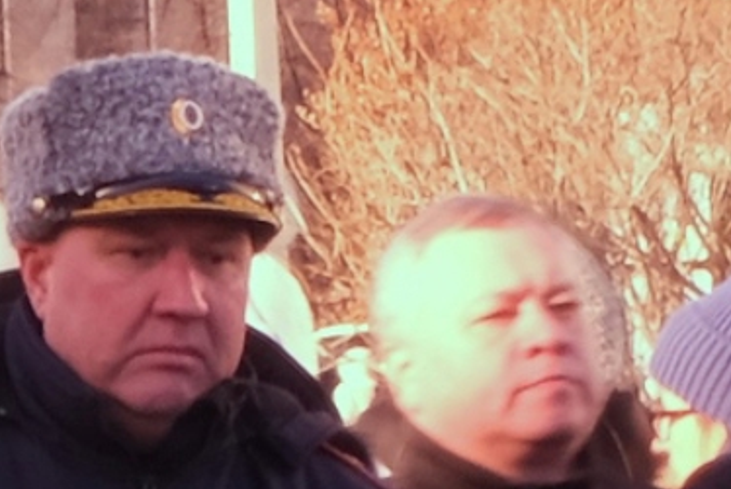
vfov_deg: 18.3
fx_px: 1504
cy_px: 364
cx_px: 478
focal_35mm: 74
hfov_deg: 27.2
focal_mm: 24.7
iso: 200
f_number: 22
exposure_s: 1/13
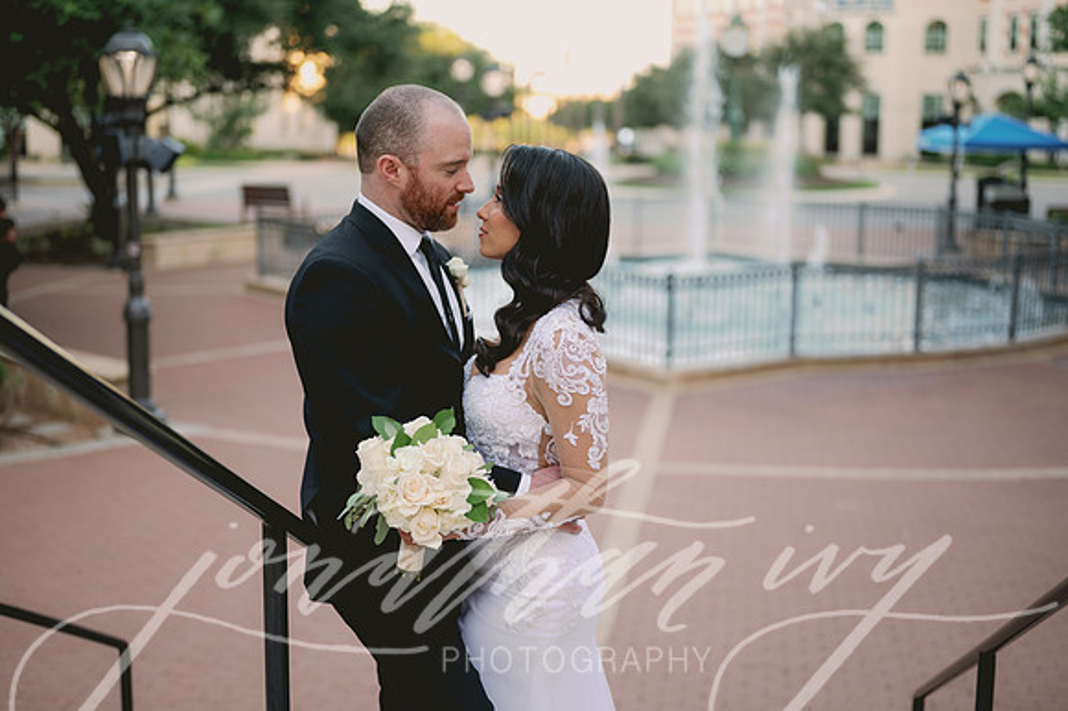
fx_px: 1482
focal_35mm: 50
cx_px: 534
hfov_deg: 39.6
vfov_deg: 27.0
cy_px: 356
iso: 50
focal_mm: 50
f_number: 2
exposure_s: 1/200
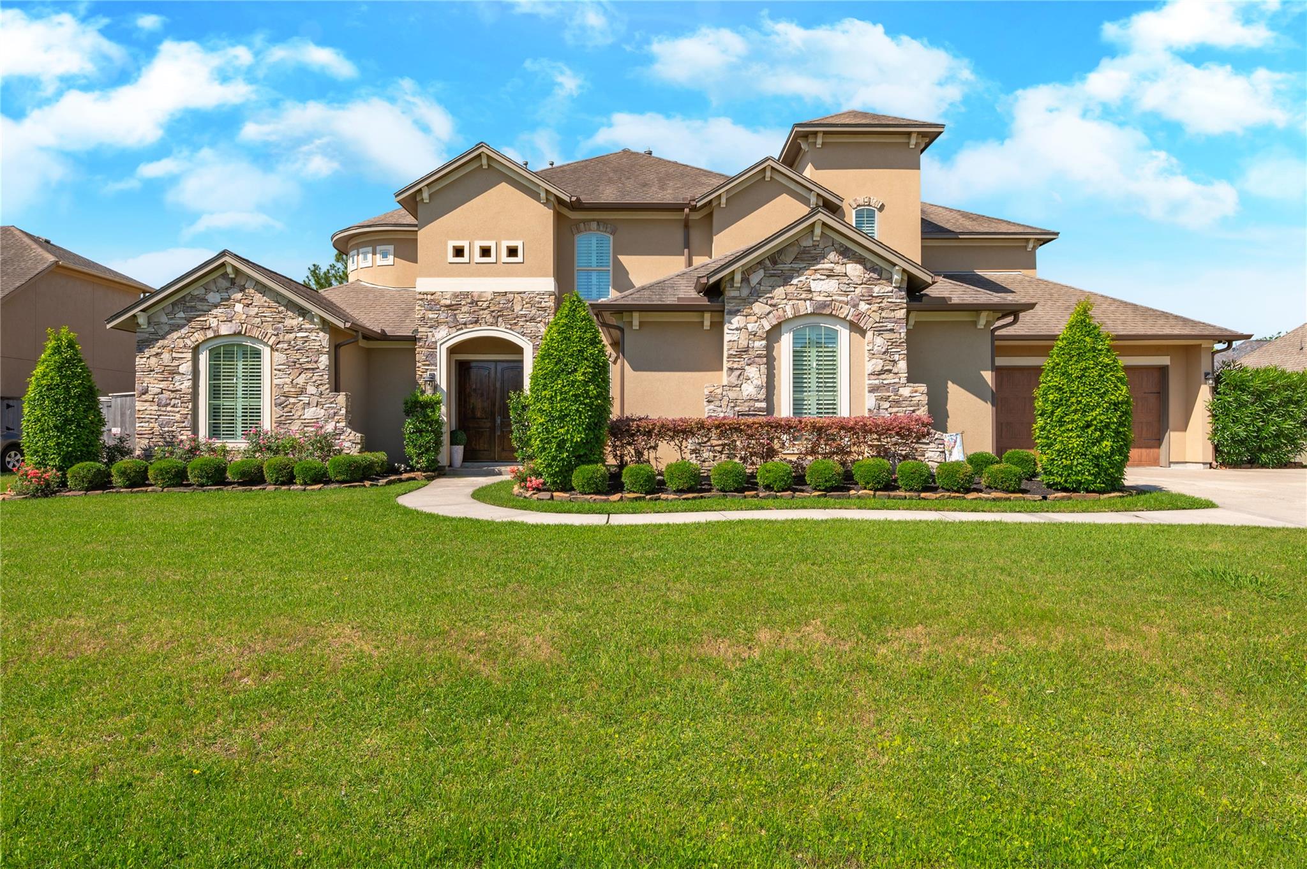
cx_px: 654
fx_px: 689
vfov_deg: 64.5
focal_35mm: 19
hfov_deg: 87.0
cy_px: 434
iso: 125
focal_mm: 19
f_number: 11
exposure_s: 1/160
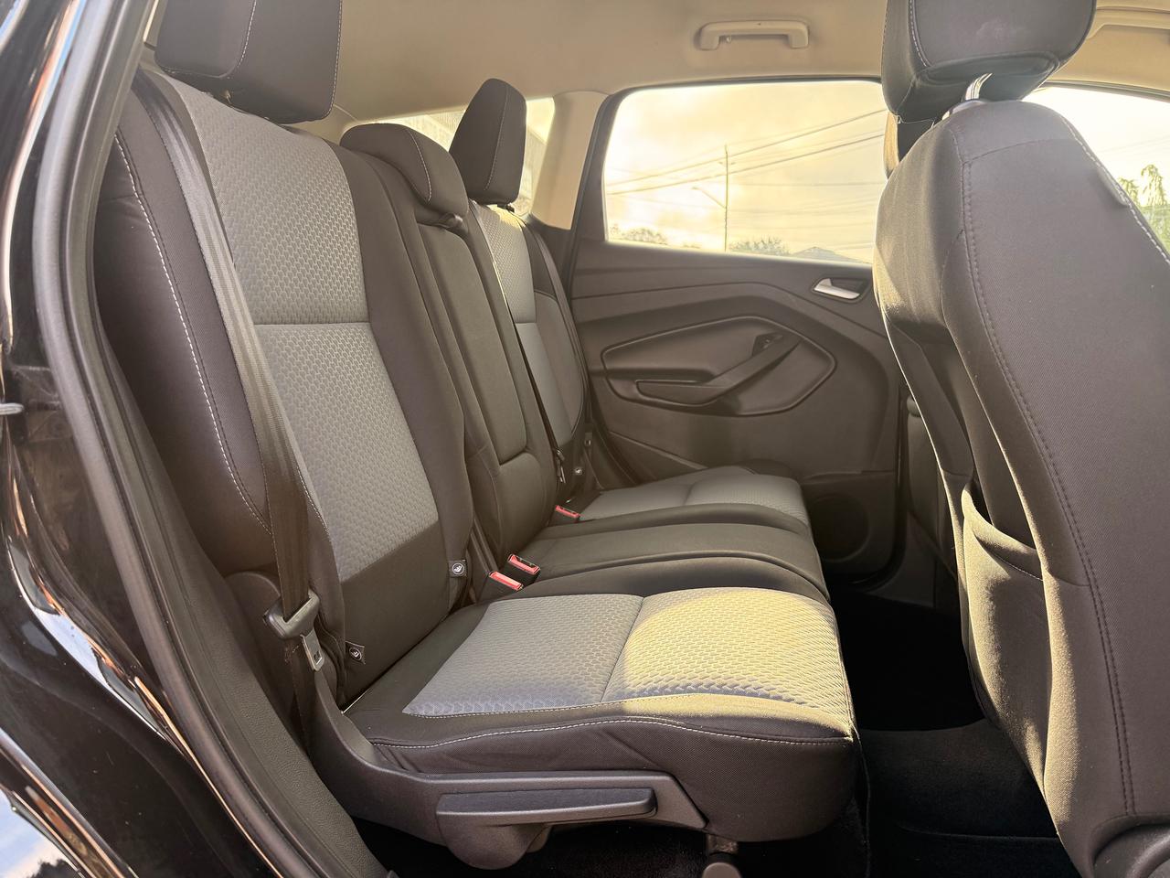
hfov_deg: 71.6
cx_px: 585
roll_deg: -0.8
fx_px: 811
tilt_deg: -8.2
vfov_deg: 56.8
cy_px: 439
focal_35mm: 24
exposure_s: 1/230
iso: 160
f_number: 1.78
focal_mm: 6.76
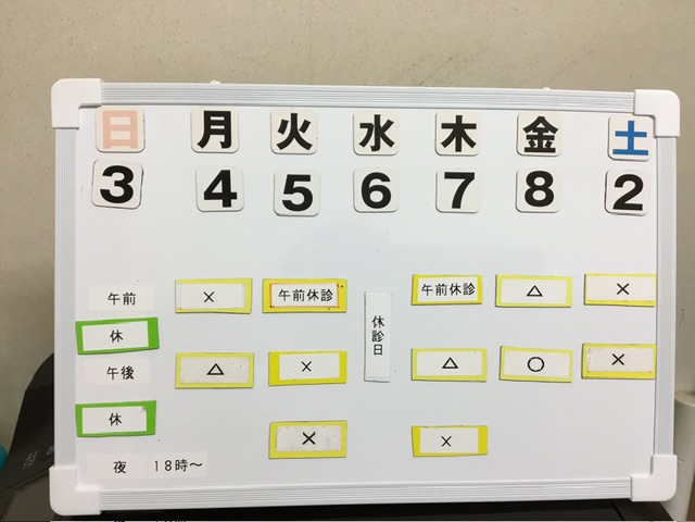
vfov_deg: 45.4
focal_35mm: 31
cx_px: 348
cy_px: 261
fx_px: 622
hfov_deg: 58.4
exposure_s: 1/30
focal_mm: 3.3
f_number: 2.4
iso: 25
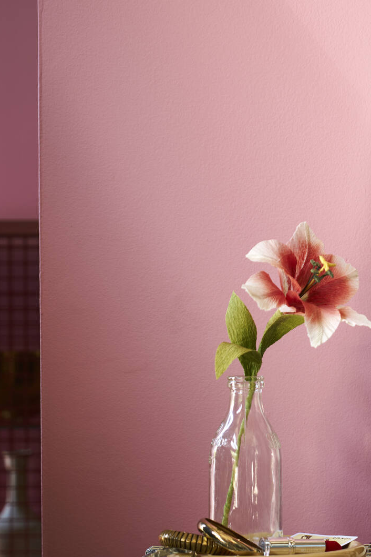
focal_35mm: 136
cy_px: 320
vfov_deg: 15.1
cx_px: 456
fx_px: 2102
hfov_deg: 9.9
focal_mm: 60
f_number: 3.2
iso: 100
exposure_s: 1/10
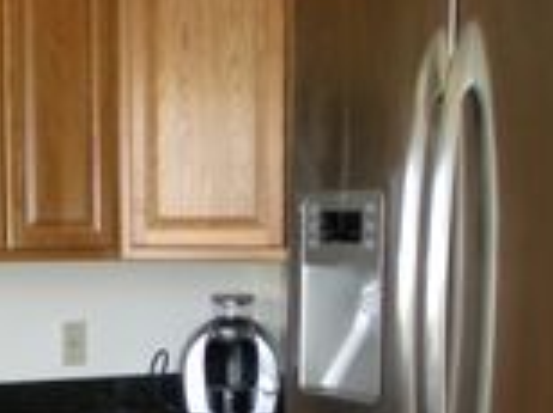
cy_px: 460
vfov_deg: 15.7
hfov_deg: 21.5
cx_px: 223
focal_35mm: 91
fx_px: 1451
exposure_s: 1/30
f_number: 3.1
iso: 145
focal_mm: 6.3
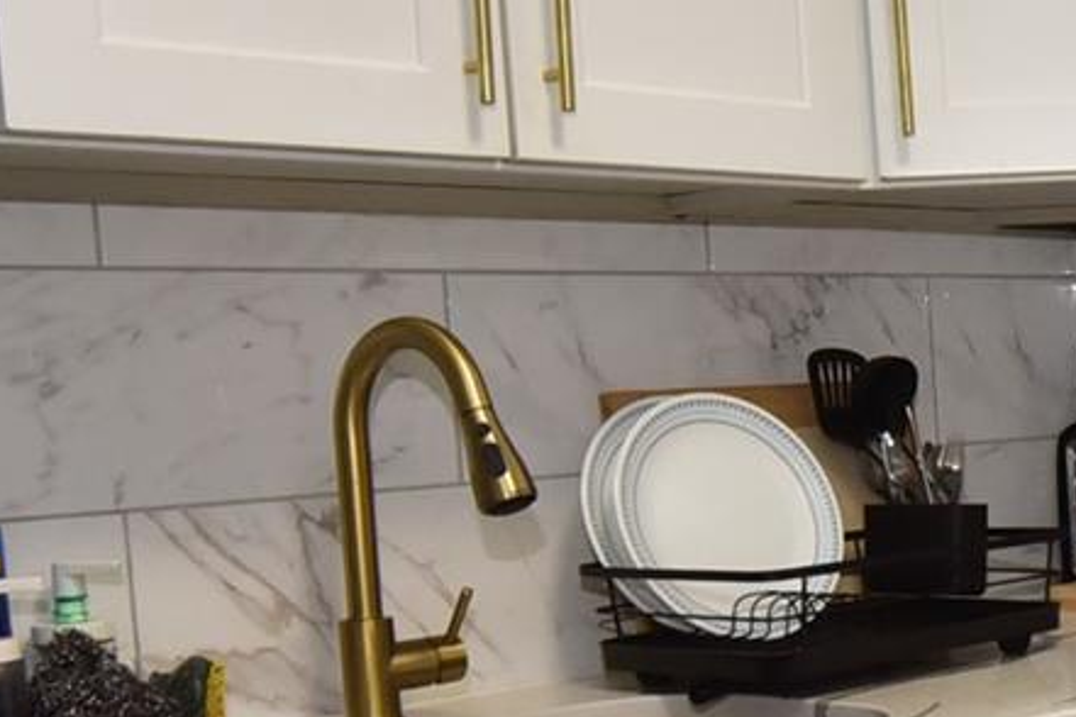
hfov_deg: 27.0
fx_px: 1943
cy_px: 530
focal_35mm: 65
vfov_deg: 20.8
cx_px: 1320
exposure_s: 1/60
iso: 1100
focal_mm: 14
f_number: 7.1
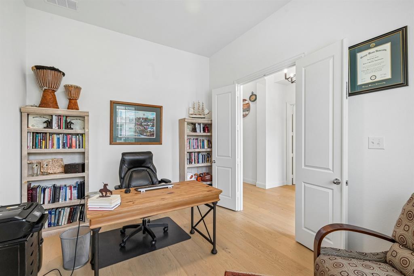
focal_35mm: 16
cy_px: 138
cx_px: 207
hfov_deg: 96.8
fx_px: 184
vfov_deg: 73.7
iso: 400
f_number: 8
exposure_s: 1/15
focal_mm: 16
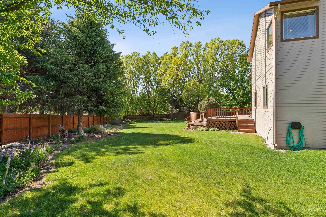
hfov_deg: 84.6
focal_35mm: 20
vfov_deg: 62.4
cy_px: 108
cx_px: 163
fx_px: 179
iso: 400
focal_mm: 19.8
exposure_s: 1/125
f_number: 13
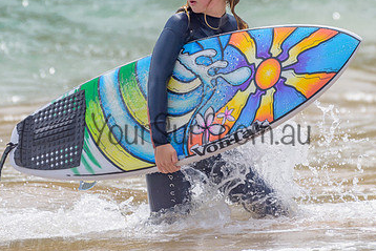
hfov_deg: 2.1
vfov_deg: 1.4
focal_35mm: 993
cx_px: 264
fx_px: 10375
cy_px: 85
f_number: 5.6
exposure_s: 1/2000
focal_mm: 500
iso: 160
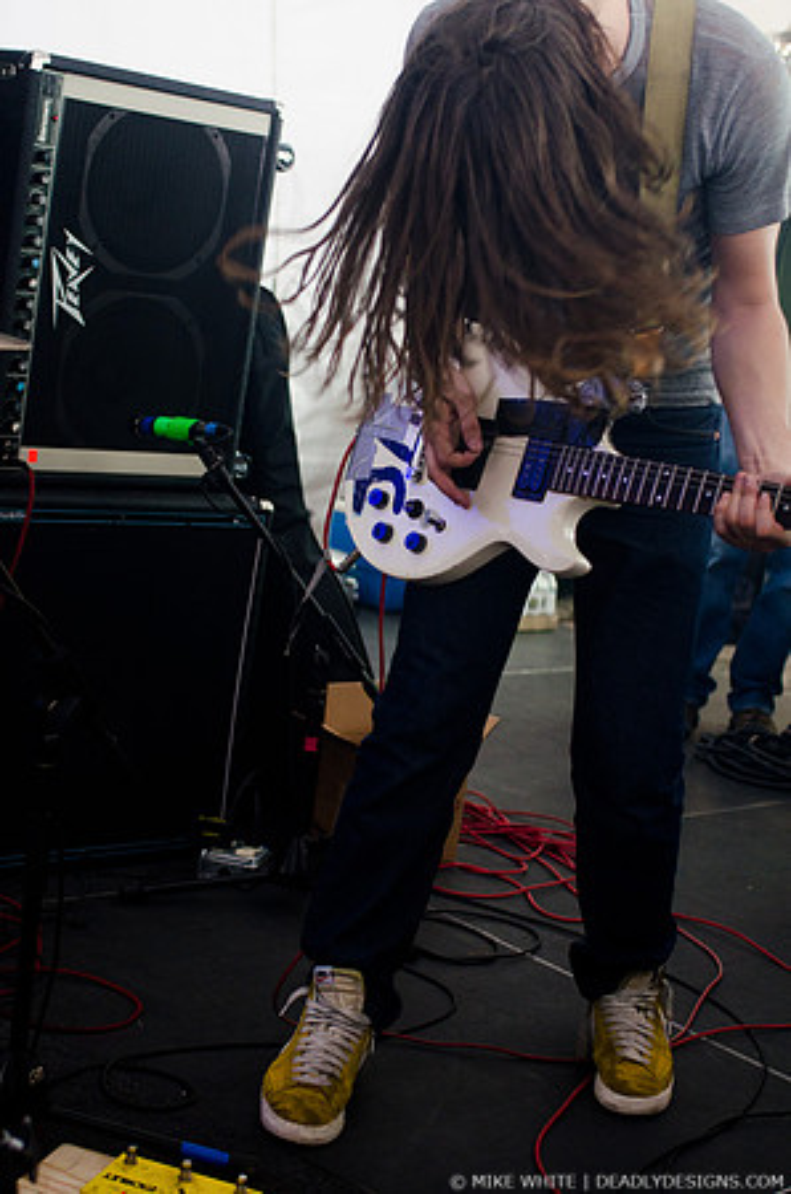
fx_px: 1738
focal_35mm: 52
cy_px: 597
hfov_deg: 25.6
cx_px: 396
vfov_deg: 37.9
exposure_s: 1/160
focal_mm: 35
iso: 640
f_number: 2.8
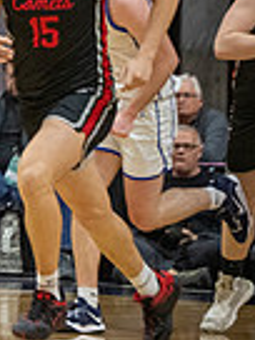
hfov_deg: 2.3
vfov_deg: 3.0
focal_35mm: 655
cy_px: 4
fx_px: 6433
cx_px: -458
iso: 2500
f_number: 2.8
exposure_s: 1/1250
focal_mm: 160
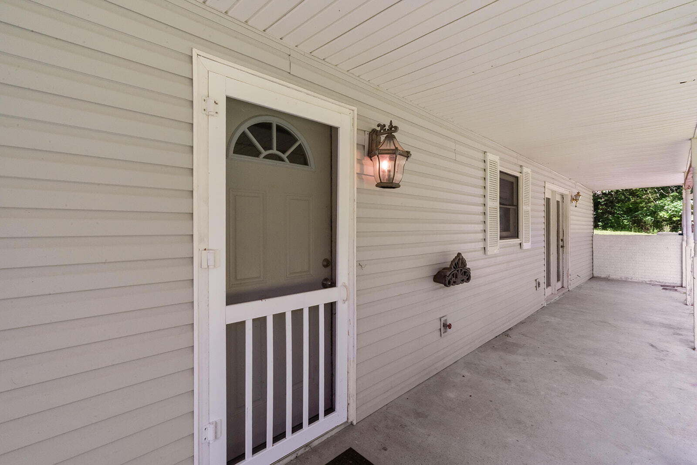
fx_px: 310
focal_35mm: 16
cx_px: 348
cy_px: 232
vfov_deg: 73.8
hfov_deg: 96.7
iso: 1250
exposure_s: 1/50
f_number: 22
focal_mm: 16
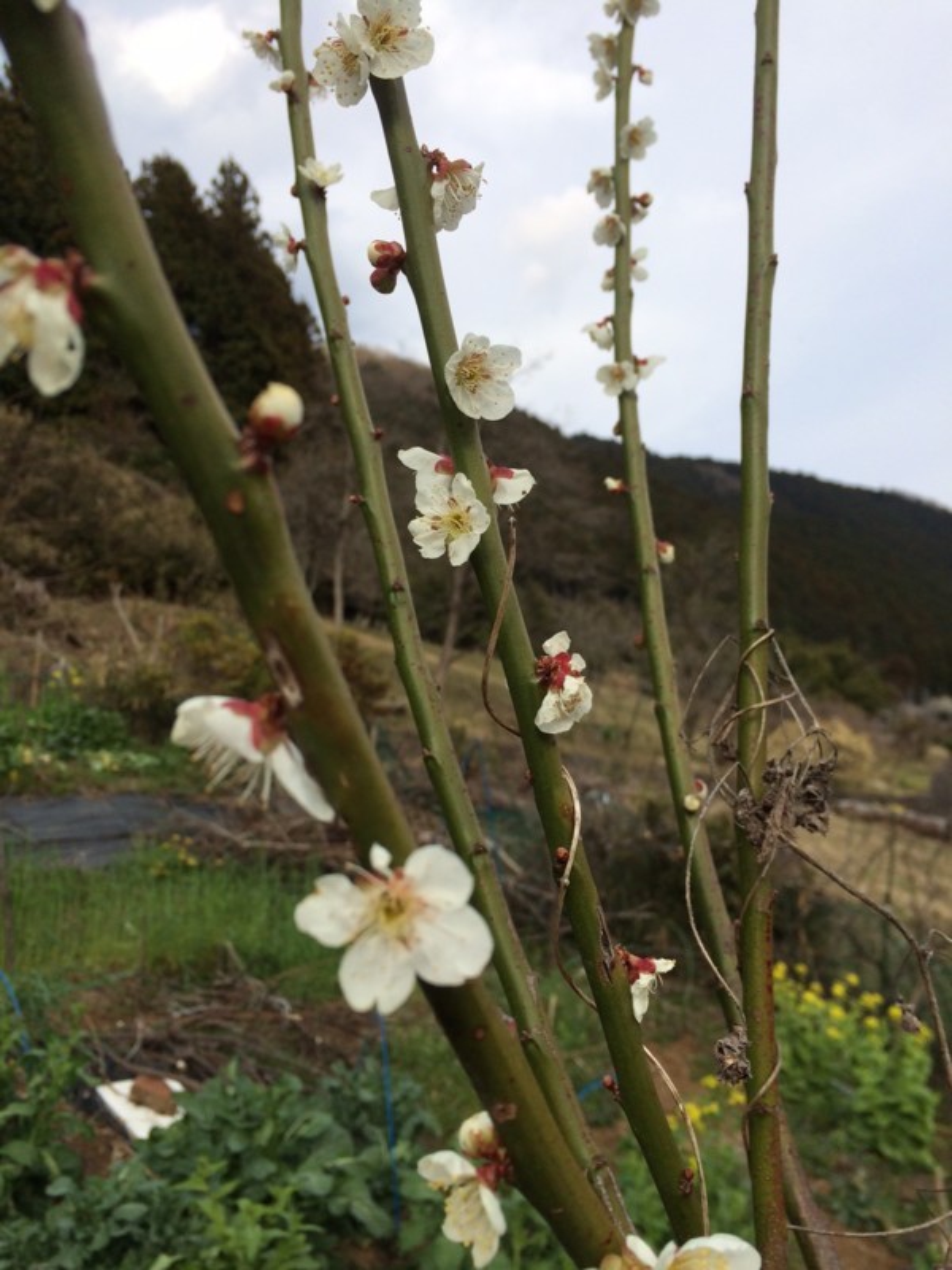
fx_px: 1063
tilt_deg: +3.9
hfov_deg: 48.2
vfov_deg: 61.7
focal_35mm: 29
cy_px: 635
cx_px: 476
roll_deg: +0.7
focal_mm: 4.15
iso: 32
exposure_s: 1/1786
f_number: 2.2
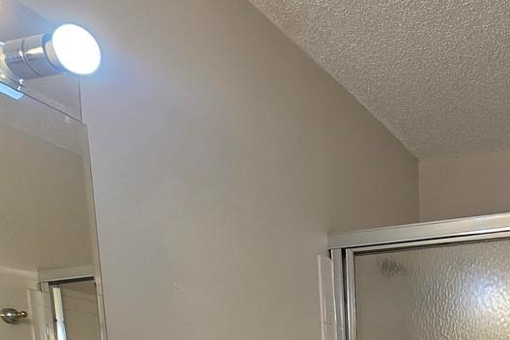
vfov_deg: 24.7
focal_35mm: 41
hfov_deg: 42.3
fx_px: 581
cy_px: 518
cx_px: 487
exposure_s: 1/60
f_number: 2.2
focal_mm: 2.2
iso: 64
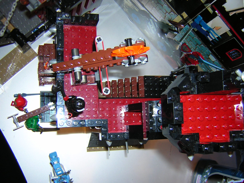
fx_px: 254
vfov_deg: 39.7
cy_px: 92
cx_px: 122
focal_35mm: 36
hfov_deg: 51.4
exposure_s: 1/60.1
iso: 100
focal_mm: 4.7
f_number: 2.6
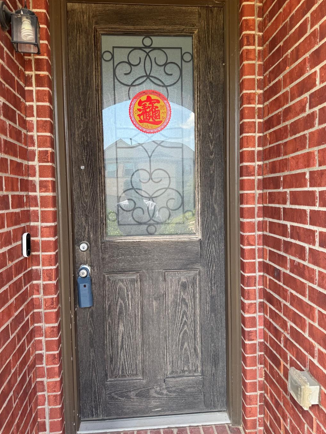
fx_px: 339
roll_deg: +3.4
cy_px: 213
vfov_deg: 65.3
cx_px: 174
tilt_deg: -1.5
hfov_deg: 51.3
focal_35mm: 27
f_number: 1.78
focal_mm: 6.76
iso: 80
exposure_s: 1/134
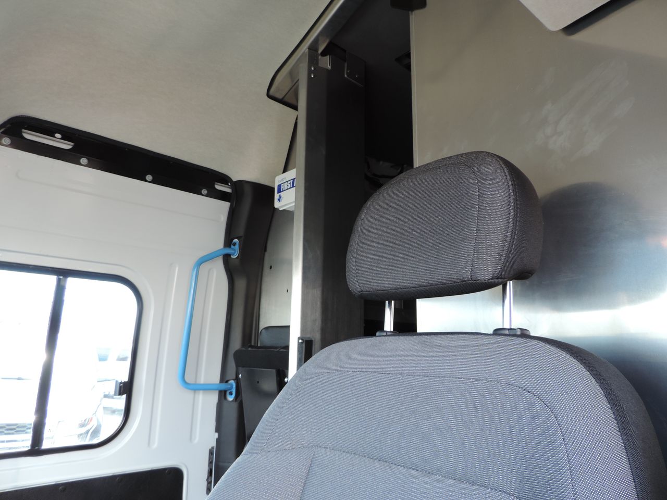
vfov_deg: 56.8
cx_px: 334
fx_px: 462
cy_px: 250
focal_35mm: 24
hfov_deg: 71.6
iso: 80
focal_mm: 4.3
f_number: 3
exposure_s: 1/40
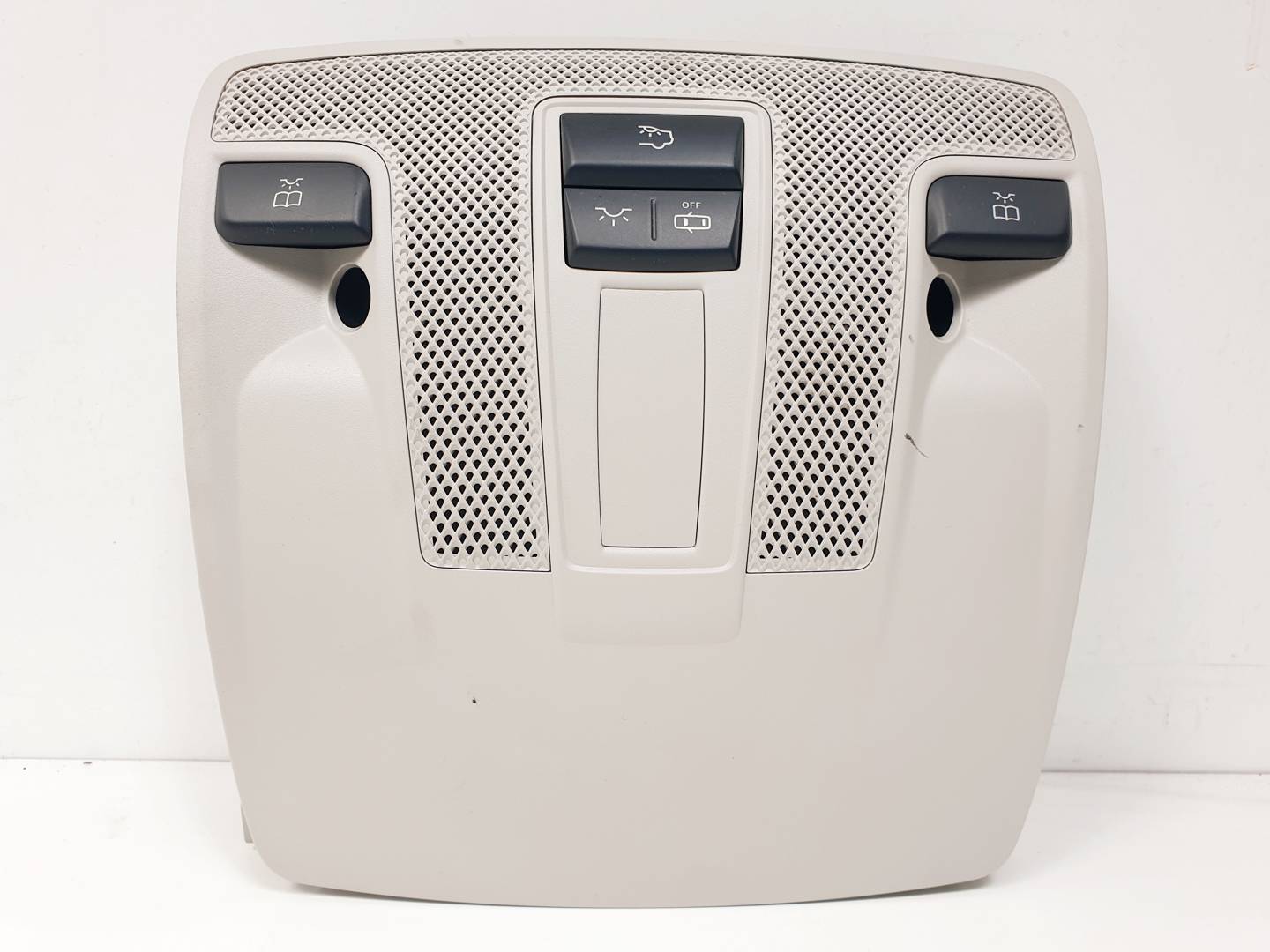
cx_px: 635
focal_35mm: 26
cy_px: 476
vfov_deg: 53.1
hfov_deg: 67.3
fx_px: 954
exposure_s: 1/148
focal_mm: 4.3
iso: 50
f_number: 2.4
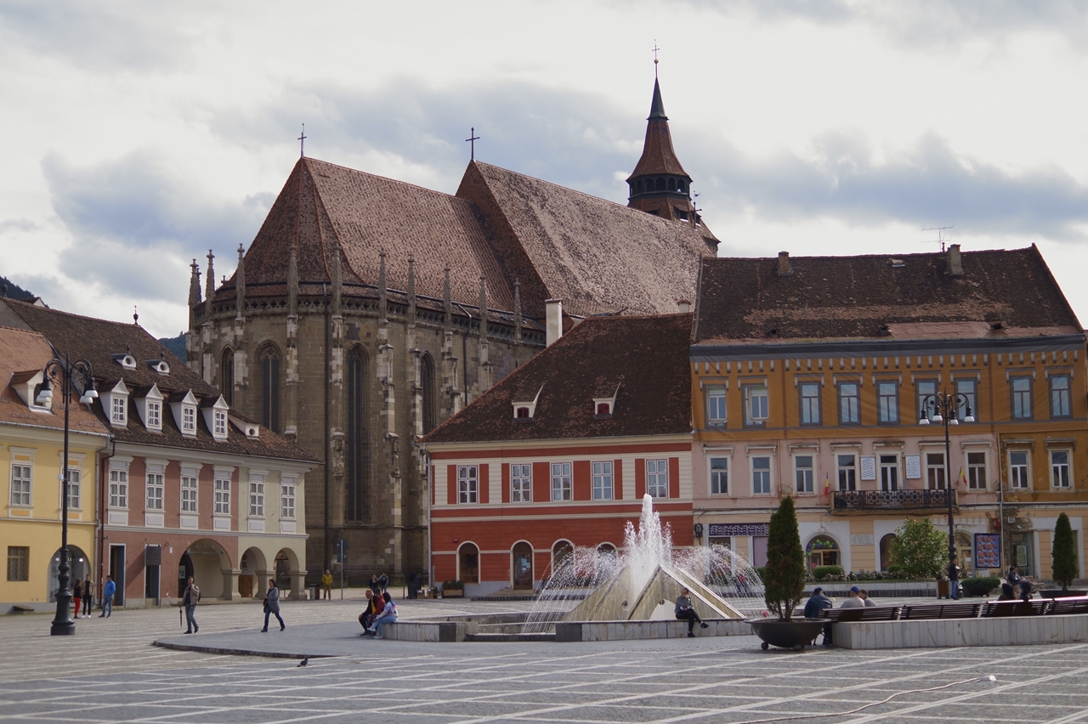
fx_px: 1586
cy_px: 362
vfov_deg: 25.7
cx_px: 544
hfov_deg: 37.9
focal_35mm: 52
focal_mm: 35
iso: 100
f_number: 1.8
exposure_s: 1/800
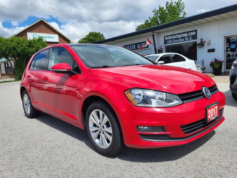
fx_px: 185
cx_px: 119
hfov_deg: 65.3
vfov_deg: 51.4
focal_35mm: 27
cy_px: 90
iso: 40
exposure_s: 1/3579
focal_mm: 5.4
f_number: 1.8
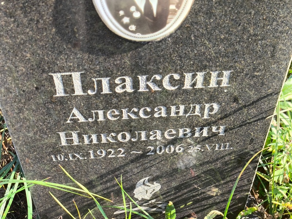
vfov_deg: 29.1
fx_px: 422
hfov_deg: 38.2
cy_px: 110
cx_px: 146
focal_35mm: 50
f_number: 1.7
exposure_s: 1/201
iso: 50
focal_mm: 4.71
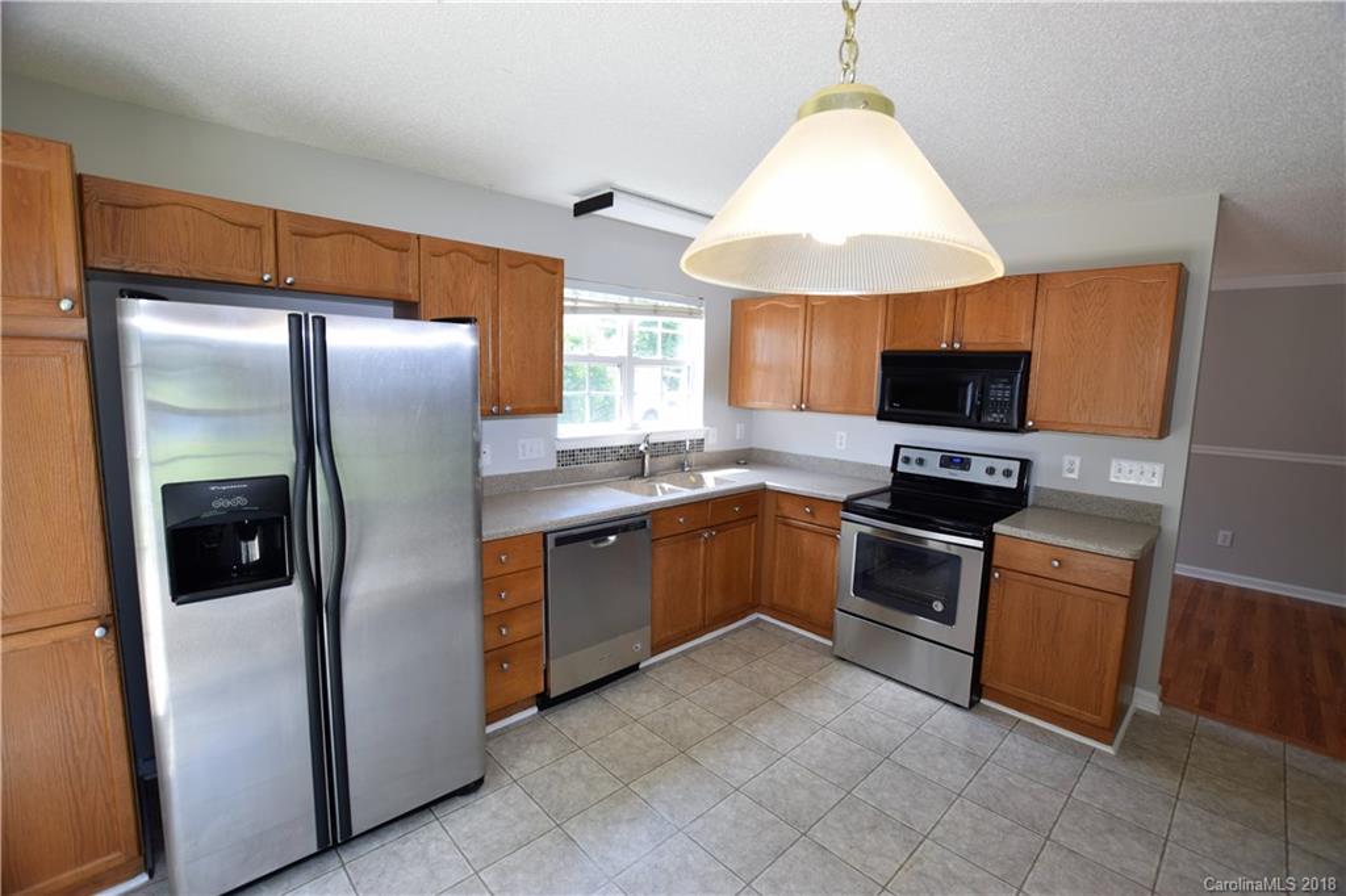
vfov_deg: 77.3
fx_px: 561
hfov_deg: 100.4
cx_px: 673
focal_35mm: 15
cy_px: 448
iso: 400
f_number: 5
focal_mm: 10
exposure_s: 1/100
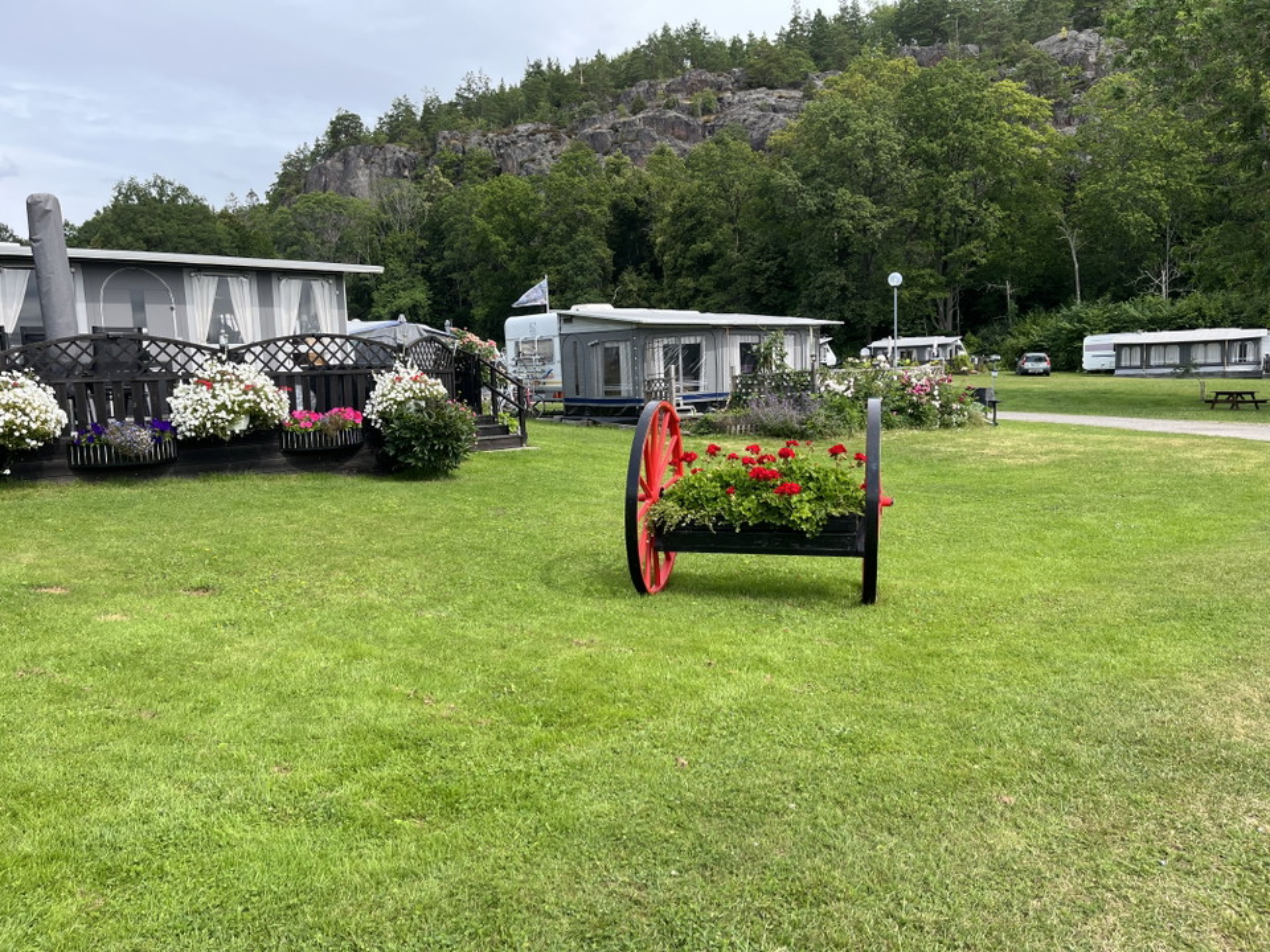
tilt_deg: -7.4
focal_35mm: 26
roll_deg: +1.7
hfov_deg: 67.3
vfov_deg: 53.1
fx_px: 954
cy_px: 476
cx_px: 635
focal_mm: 5.1
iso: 50
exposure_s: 1/1477
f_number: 1.6
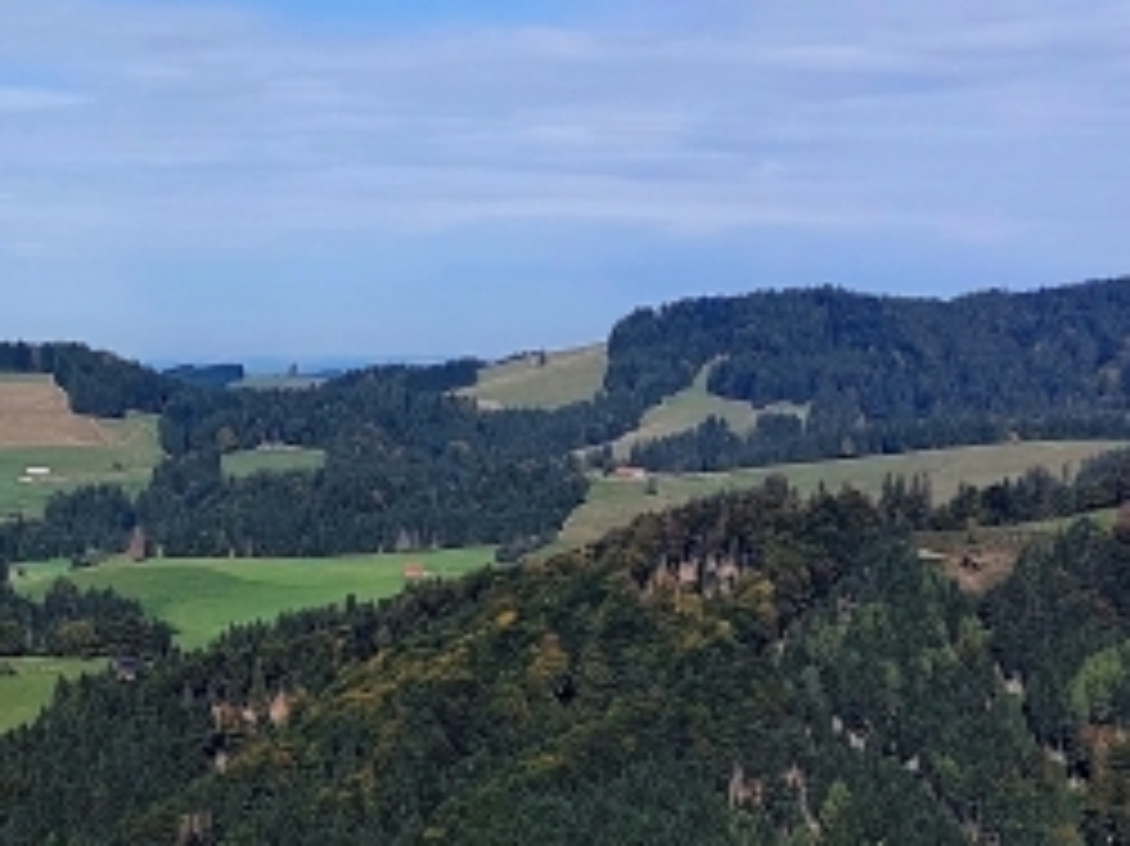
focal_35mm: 98
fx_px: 3198
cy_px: 612
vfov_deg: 15.0
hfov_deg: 19.2
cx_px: -131
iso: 25
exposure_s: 1/1429
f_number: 1.8
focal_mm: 5.23
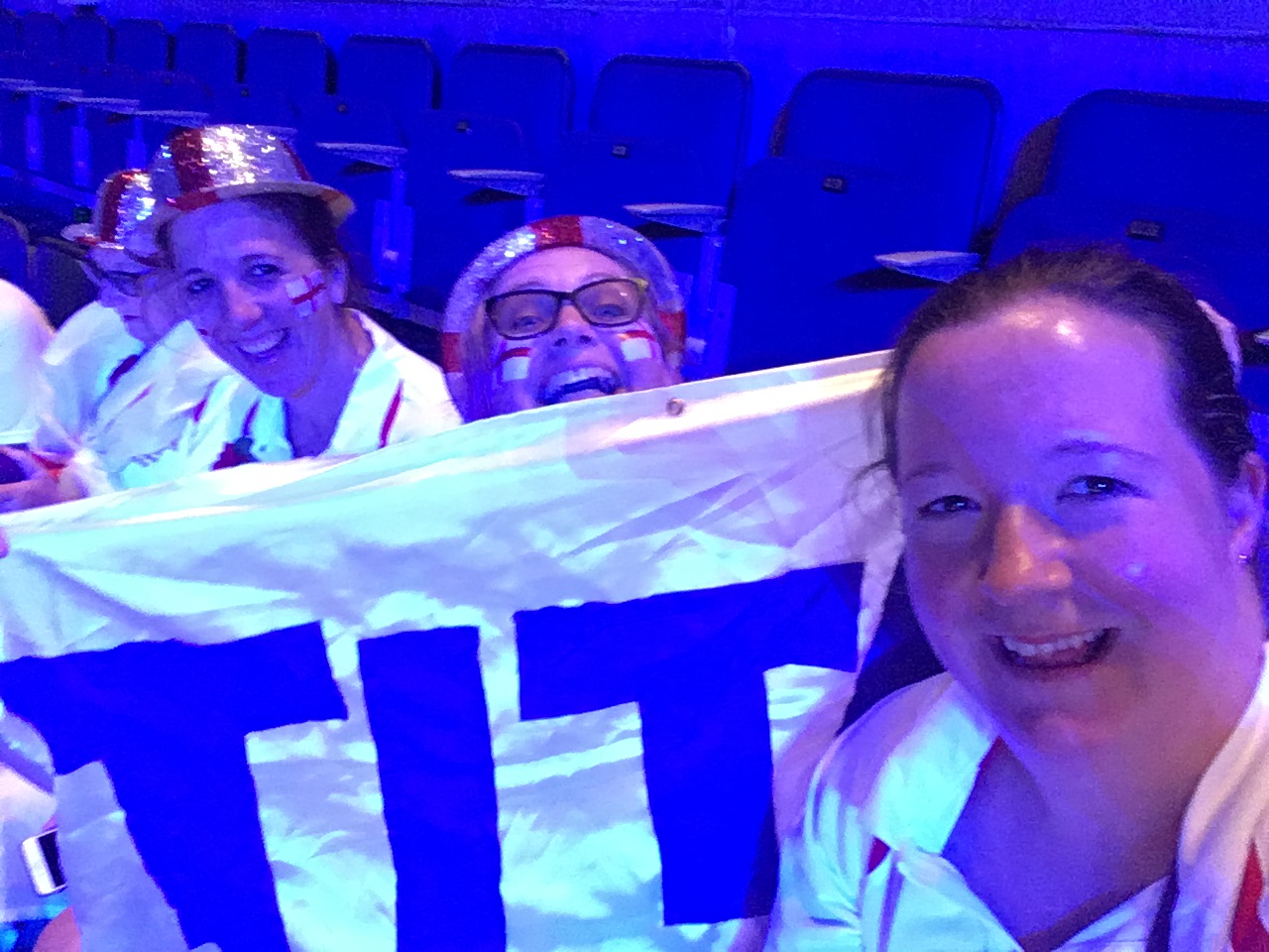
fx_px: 1136
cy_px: 476
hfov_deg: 58.4
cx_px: 634
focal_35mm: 31
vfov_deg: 45.4
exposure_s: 1/17
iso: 640
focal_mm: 2.15
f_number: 2.4
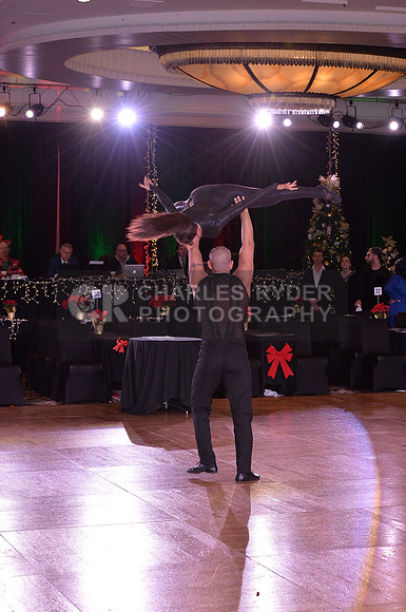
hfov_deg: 16.6
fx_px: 1391
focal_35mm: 82
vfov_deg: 24.8
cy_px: 306
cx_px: 203
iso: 2000
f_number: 7.1
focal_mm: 82
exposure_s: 1/250
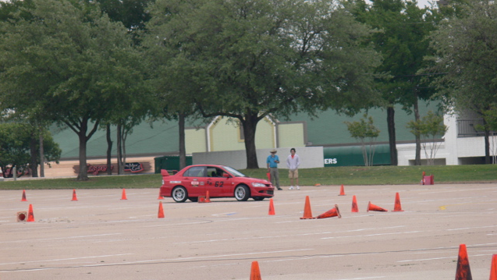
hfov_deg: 4.9
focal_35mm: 443
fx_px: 5841
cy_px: 142
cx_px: 248
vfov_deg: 2.7
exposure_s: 1/640
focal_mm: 85.6
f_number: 4.5
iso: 100
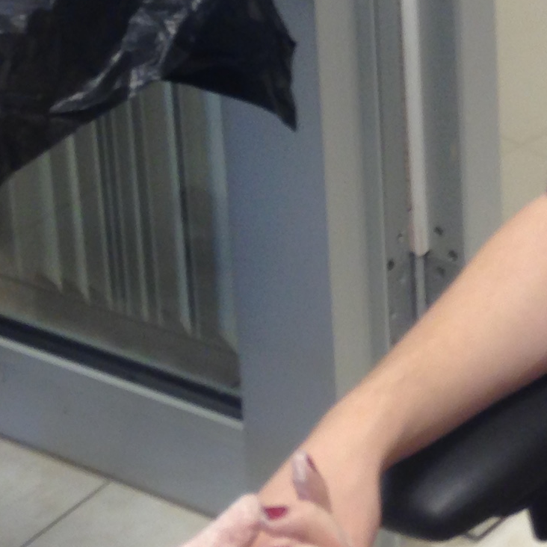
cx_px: 684
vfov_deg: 12.7
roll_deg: +1.2
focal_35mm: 130
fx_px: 2324
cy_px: -268
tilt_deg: -17.6
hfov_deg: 13.0
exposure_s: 1/24
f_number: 2.4
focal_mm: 4.12
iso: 50
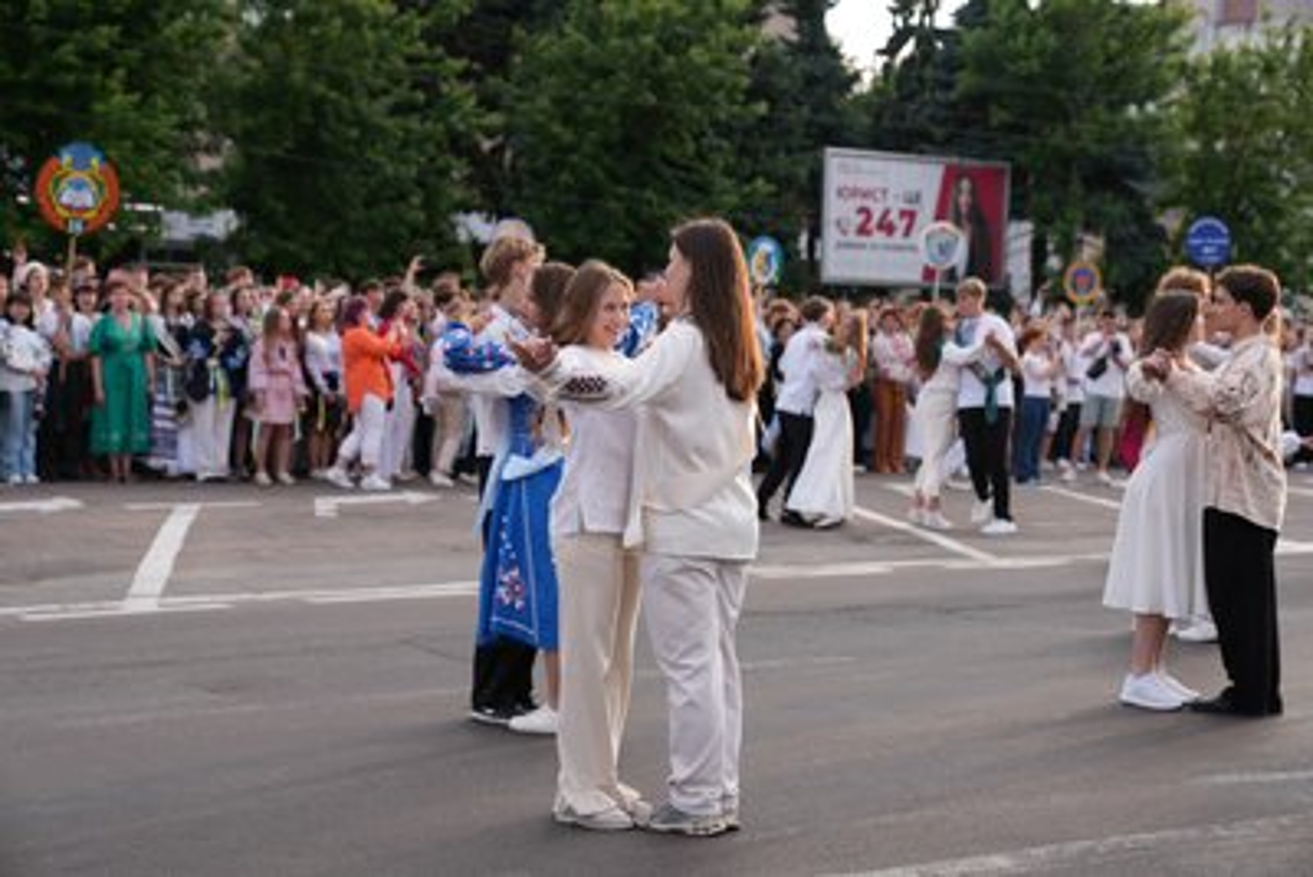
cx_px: 656
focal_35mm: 70
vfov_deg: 19.5
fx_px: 2554
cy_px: 438
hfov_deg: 28.8
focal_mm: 70
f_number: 4
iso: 100
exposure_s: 1/160
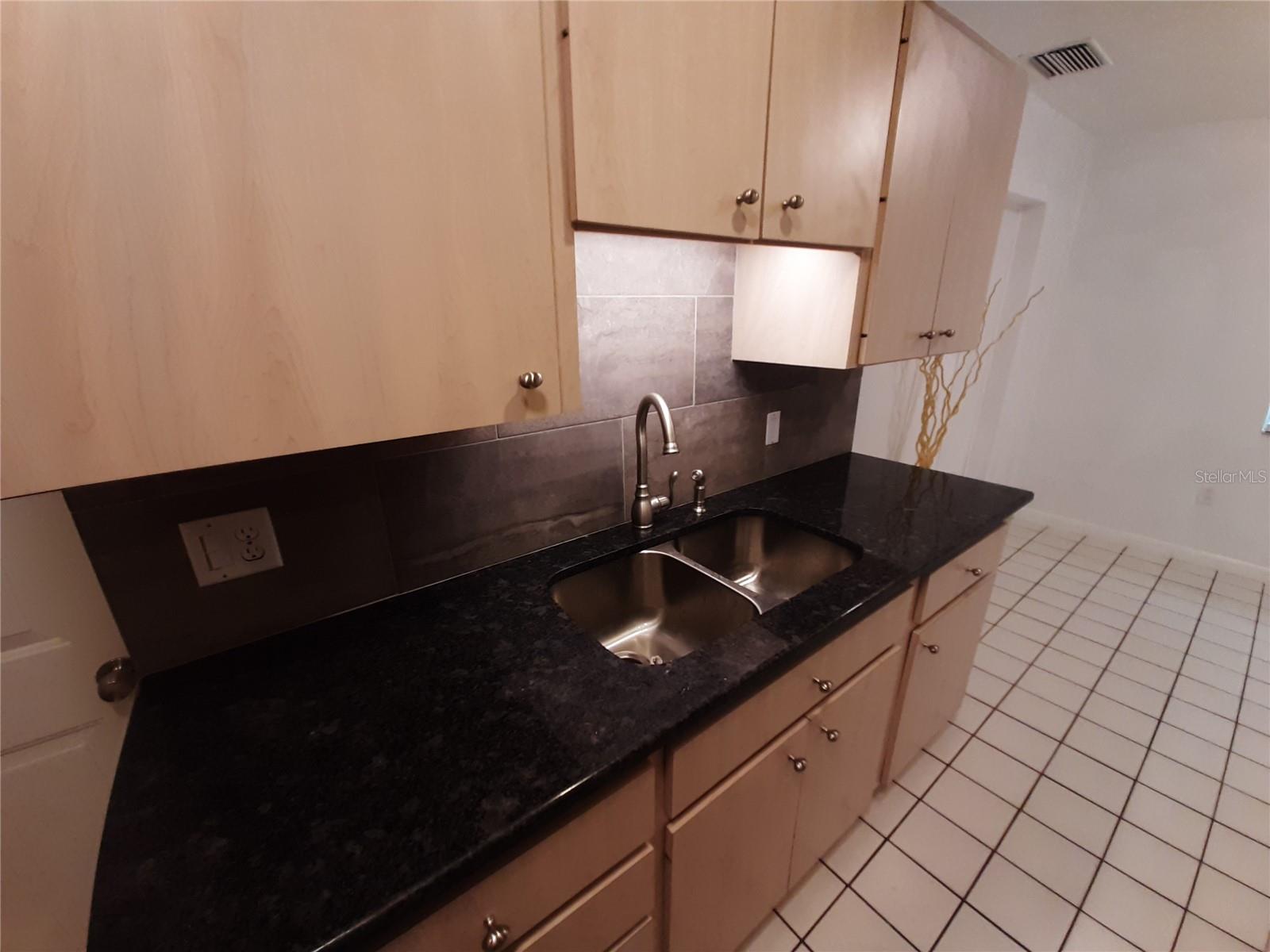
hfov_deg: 106.2
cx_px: 635
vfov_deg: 89.9
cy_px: 476
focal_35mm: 13
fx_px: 477
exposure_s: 1/40
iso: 80
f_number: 2.2
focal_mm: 1.42
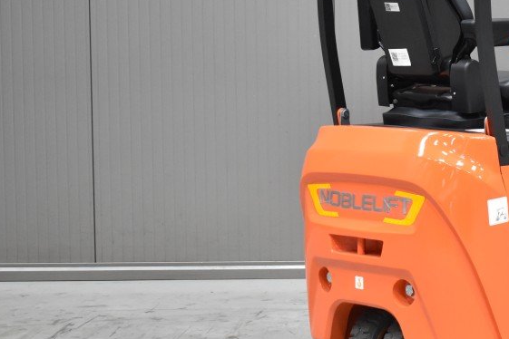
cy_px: 88
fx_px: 1541
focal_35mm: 109
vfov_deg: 12.5
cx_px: 536
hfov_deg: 18.2
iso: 1250
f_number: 4.5
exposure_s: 1/40
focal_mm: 34
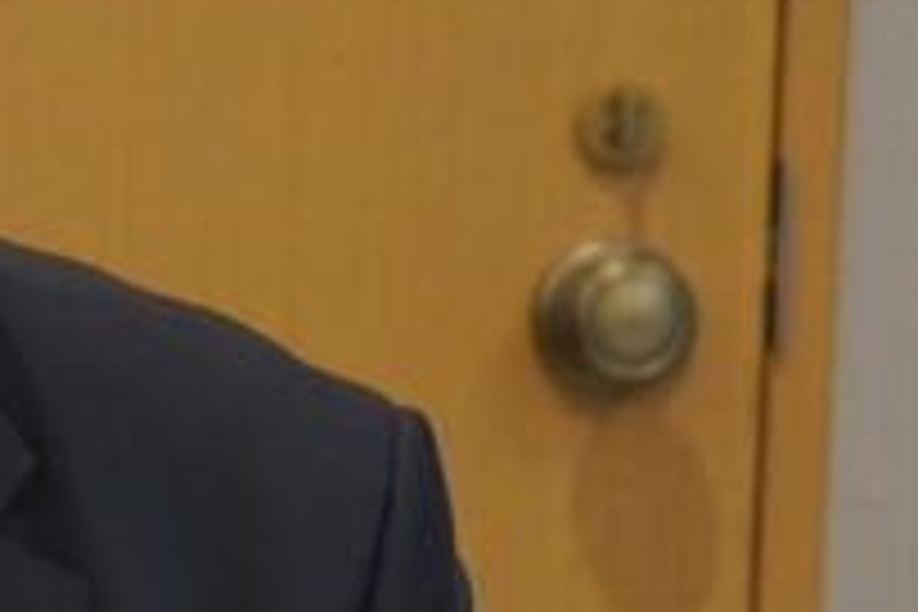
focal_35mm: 653
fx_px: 16662
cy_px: 281
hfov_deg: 3.2
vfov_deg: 2.1
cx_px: -32
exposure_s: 1/160
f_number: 5
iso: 1250
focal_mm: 89
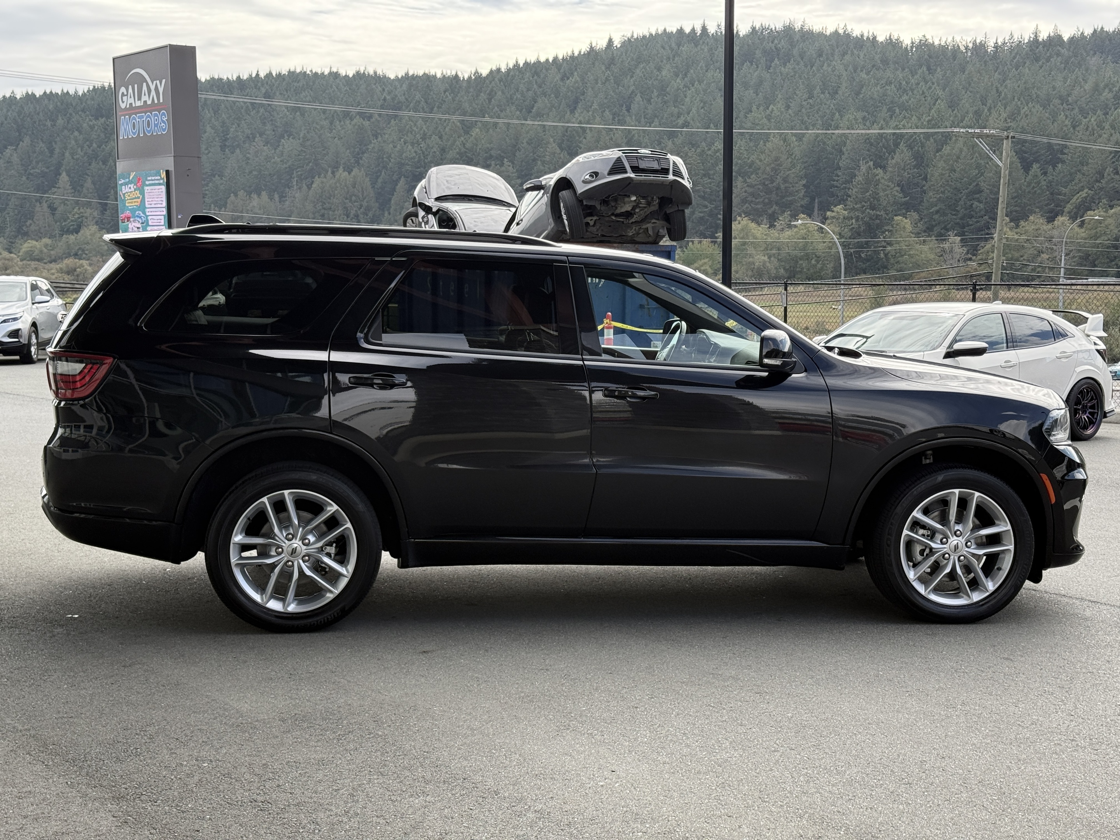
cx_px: 560
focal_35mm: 48
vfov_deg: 30.3
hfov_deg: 39.7
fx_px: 1553
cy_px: 420
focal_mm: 6.76
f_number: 1.78
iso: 80
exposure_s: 1/1149
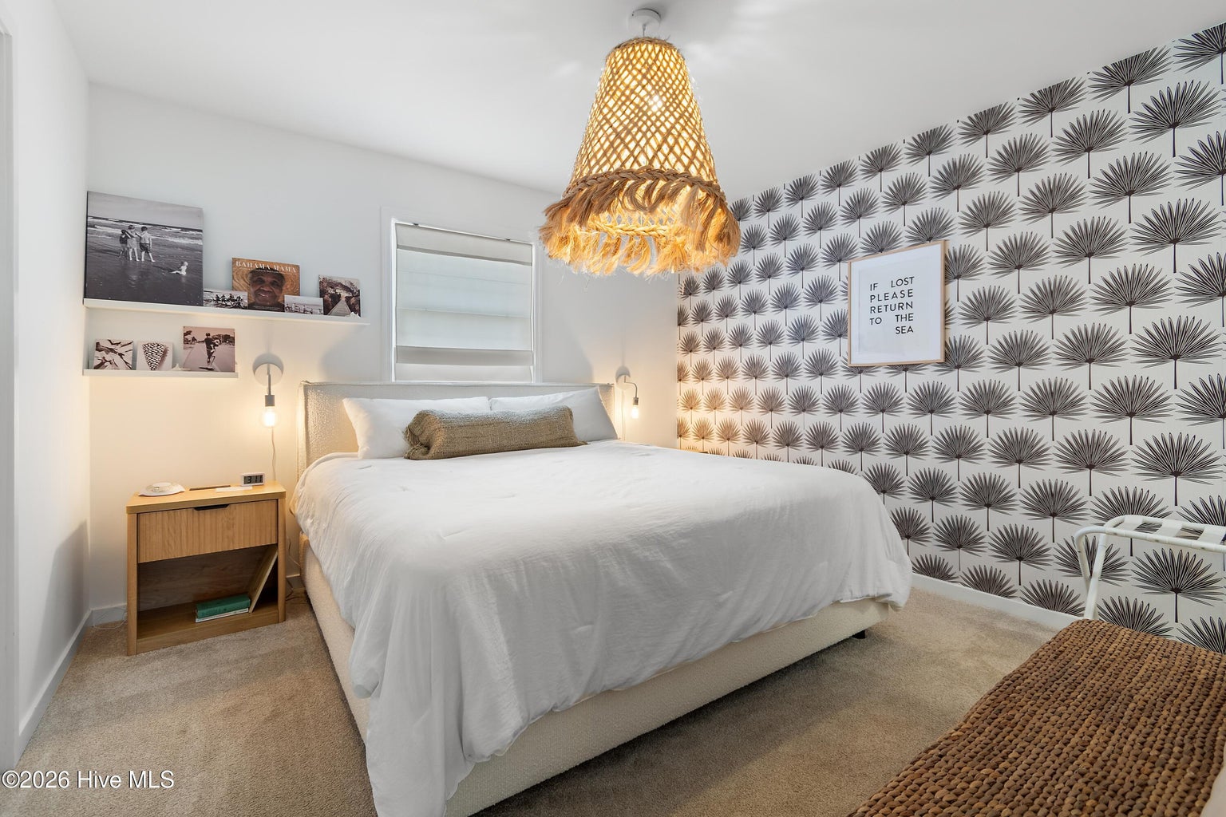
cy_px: 408
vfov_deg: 77.3
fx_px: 511
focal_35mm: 15
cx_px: 613
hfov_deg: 100.4
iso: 100
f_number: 4.5
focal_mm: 10
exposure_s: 1/2.5
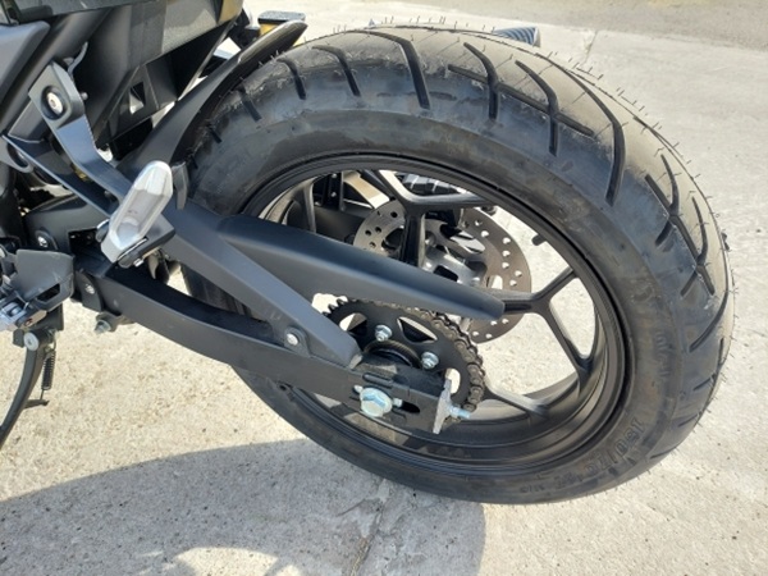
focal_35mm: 24
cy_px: 288
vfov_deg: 56.8
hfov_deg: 71.6
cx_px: 384
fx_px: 532
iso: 40
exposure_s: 1/218
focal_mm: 5.23
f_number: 1.8
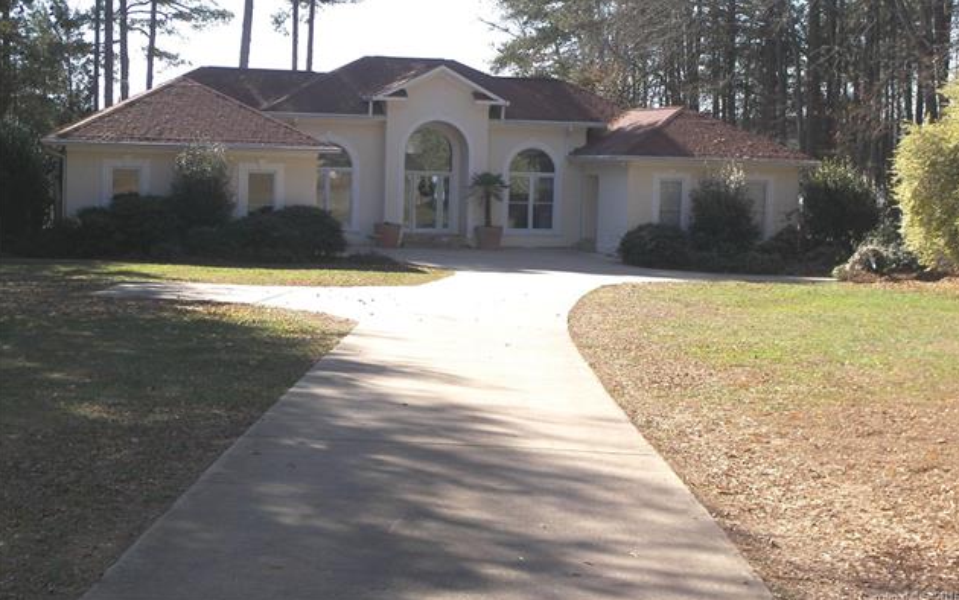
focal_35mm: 70
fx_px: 1830
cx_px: 481
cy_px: 241
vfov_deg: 18.6
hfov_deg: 29.4
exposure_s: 1/250
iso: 50
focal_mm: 13.7
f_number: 4
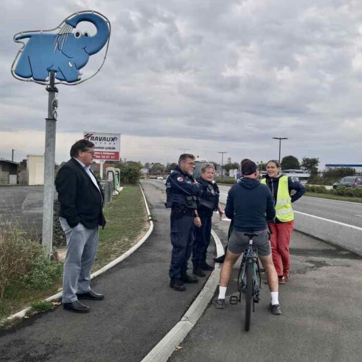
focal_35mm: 32
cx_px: 220
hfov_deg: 50.7
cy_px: 181
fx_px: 379
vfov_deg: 51.1
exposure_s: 1/190
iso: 50
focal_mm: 4
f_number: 1.8
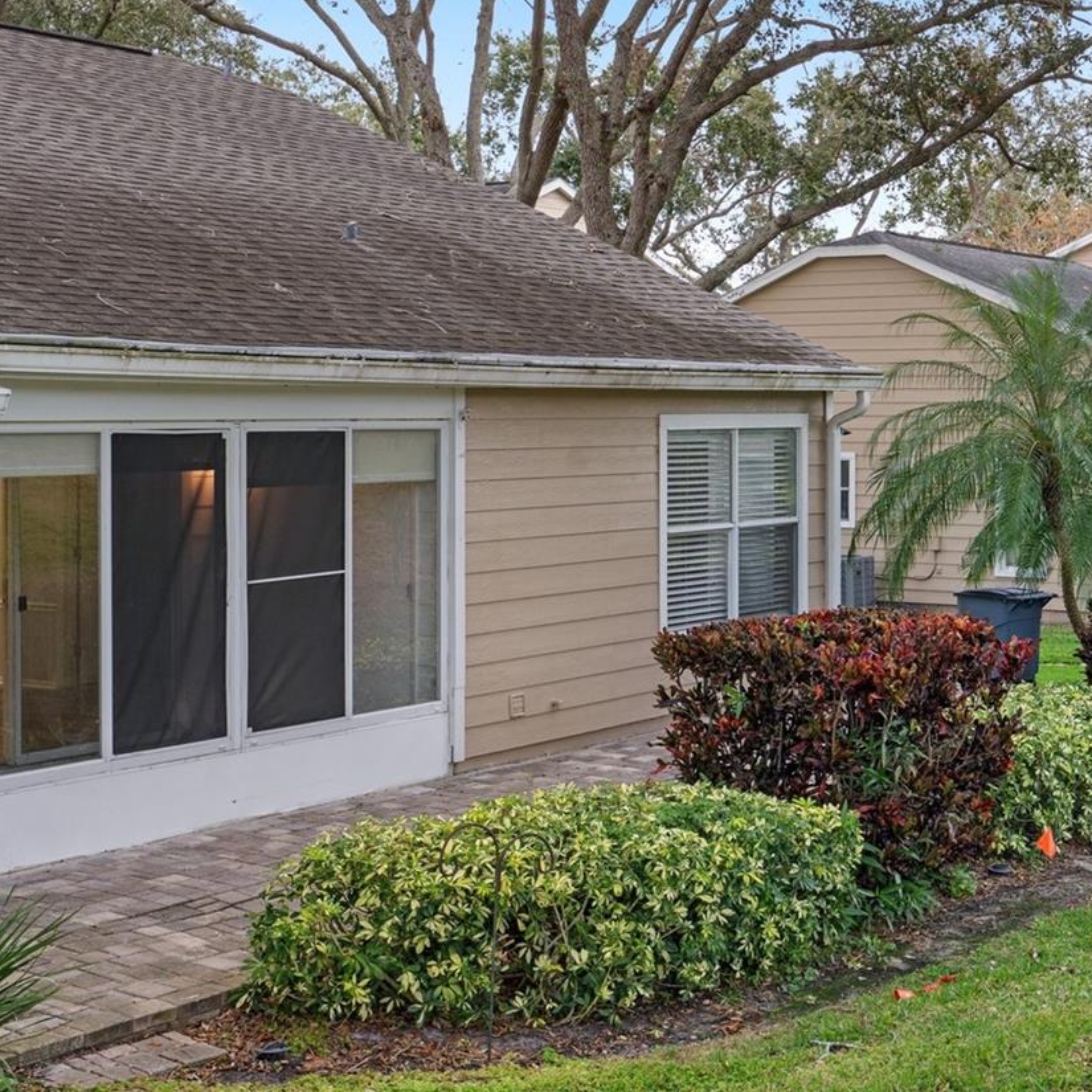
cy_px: 442
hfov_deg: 30.0
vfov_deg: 30.5
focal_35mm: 56
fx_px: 1999
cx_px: 830
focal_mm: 34
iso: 320
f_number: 8
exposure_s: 1/1.67
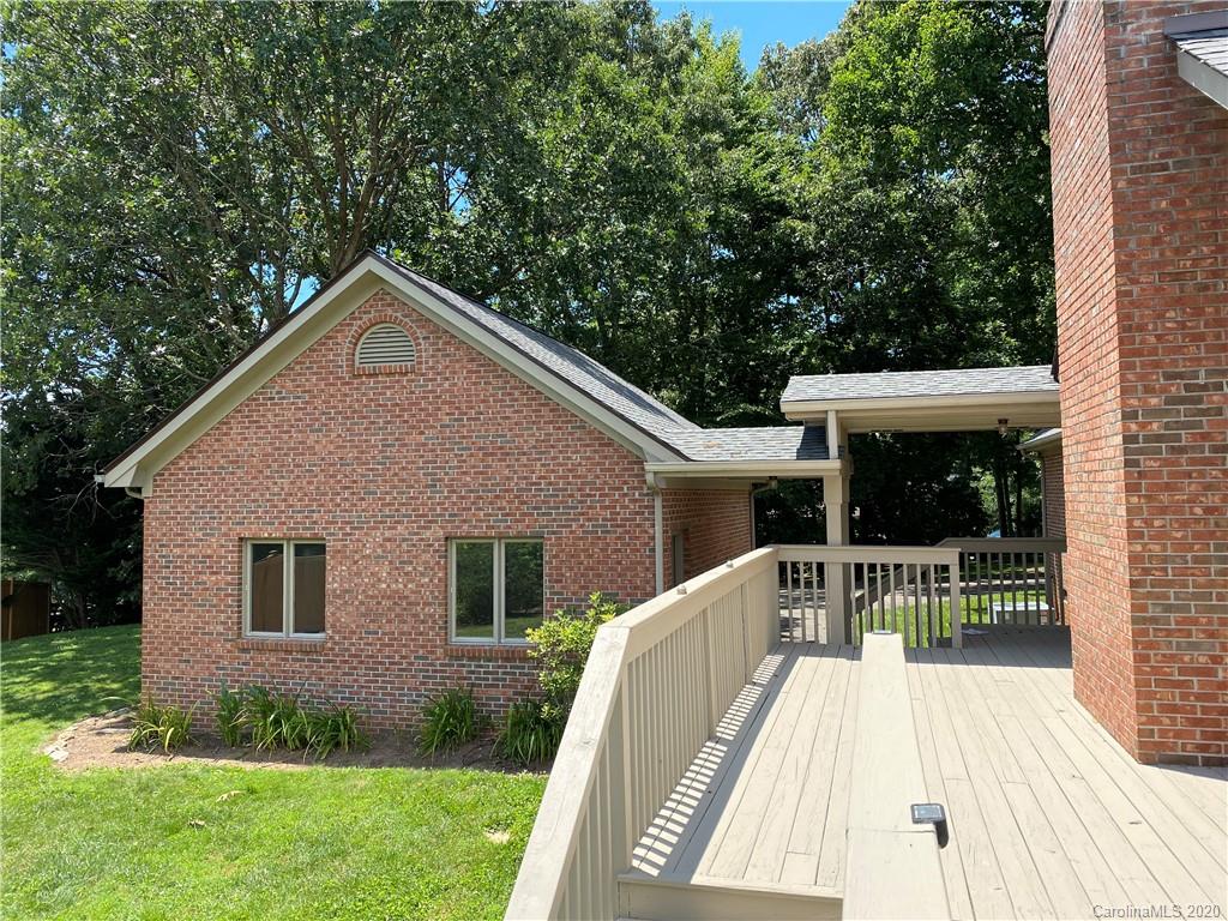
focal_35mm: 26
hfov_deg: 67.3
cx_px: 614
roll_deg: +1.0
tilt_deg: +2.4
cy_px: 460
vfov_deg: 53.1
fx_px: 922
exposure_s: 1/1016
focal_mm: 4.25
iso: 32
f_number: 1.8
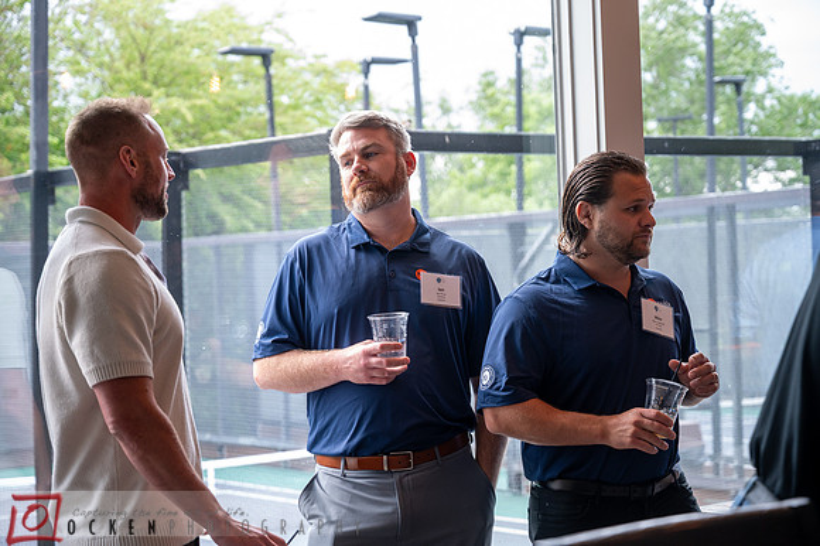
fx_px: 1593
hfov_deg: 28.9
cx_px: 410
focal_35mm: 70
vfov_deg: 19.4
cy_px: 273
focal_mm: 70
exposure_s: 1/100
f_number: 4
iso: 640
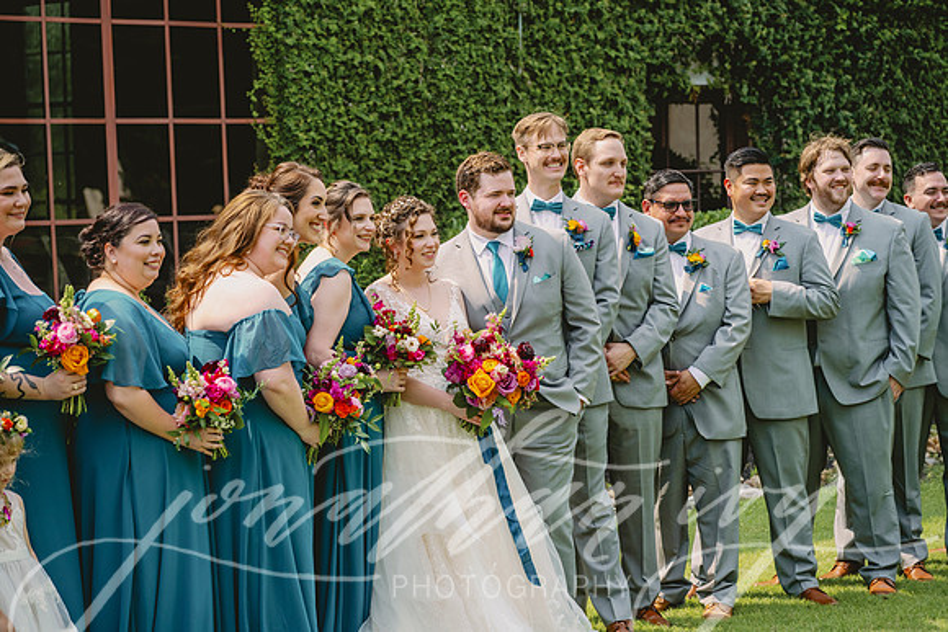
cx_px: 474
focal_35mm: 90
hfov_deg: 22.6
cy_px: 316
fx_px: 2370
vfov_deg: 15.2
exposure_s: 1/1600
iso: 200
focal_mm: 90
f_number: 4
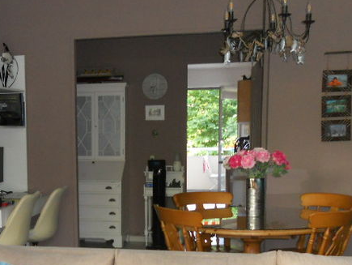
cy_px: 224
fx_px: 631
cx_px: 75
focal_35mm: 62
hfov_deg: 30.5
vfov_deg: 23.2
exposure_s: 1/25
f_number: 3.2
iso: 250
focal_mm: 4.9
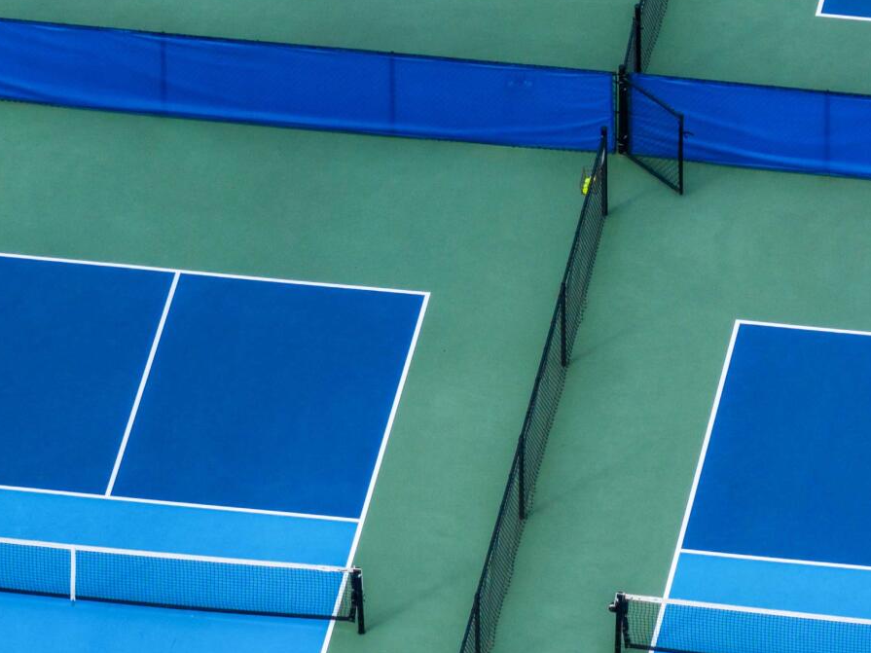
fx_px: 14164
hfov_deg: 3.5
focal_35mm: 563
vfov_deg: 2.6
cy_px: 178
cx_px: 421
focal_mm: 40
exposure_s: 1/500
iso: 100
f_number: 2.8
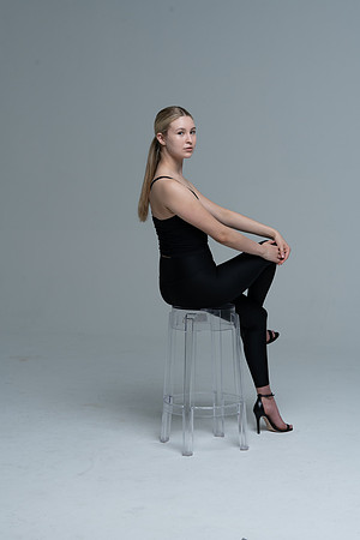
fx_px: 1050
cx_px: 180
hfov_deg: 19.5
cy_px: 270
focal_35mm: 70
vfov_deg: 28.8
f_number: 9
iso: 320
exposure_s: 1/160
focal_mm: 70
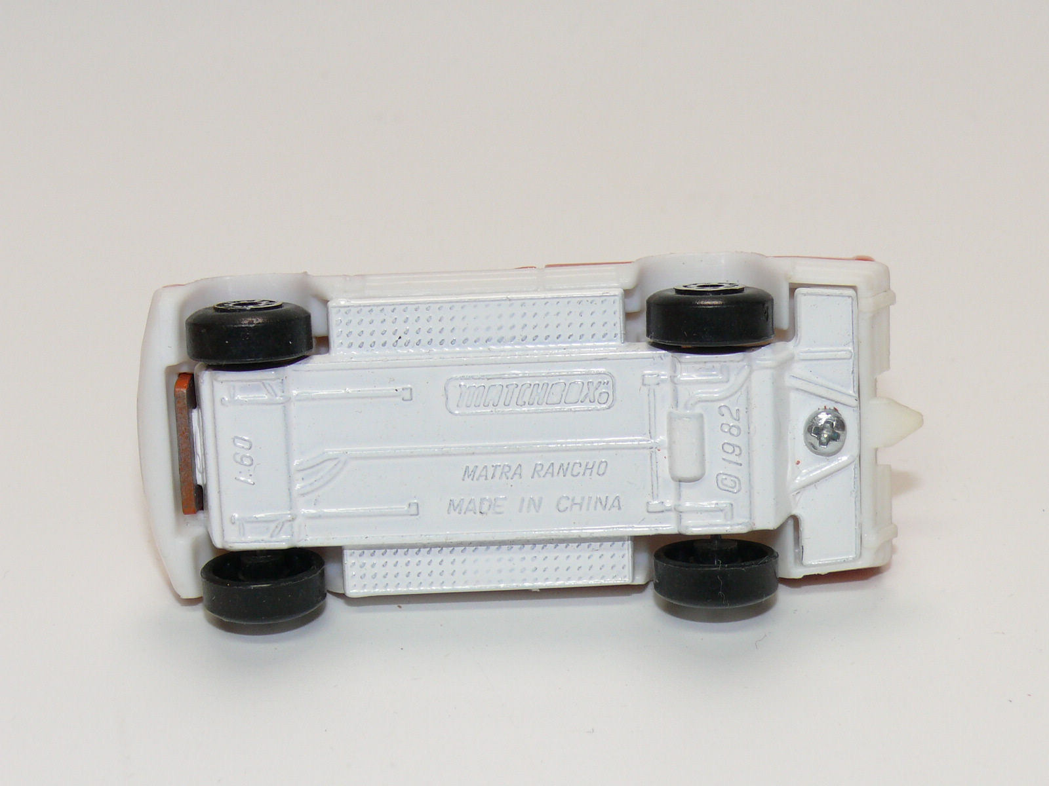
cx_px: 524
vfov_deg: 16.6
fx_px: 2697
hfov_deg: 22.0
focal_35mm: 89
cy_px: 393
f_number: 4
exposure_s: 1/30
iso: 100
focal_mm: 12.5
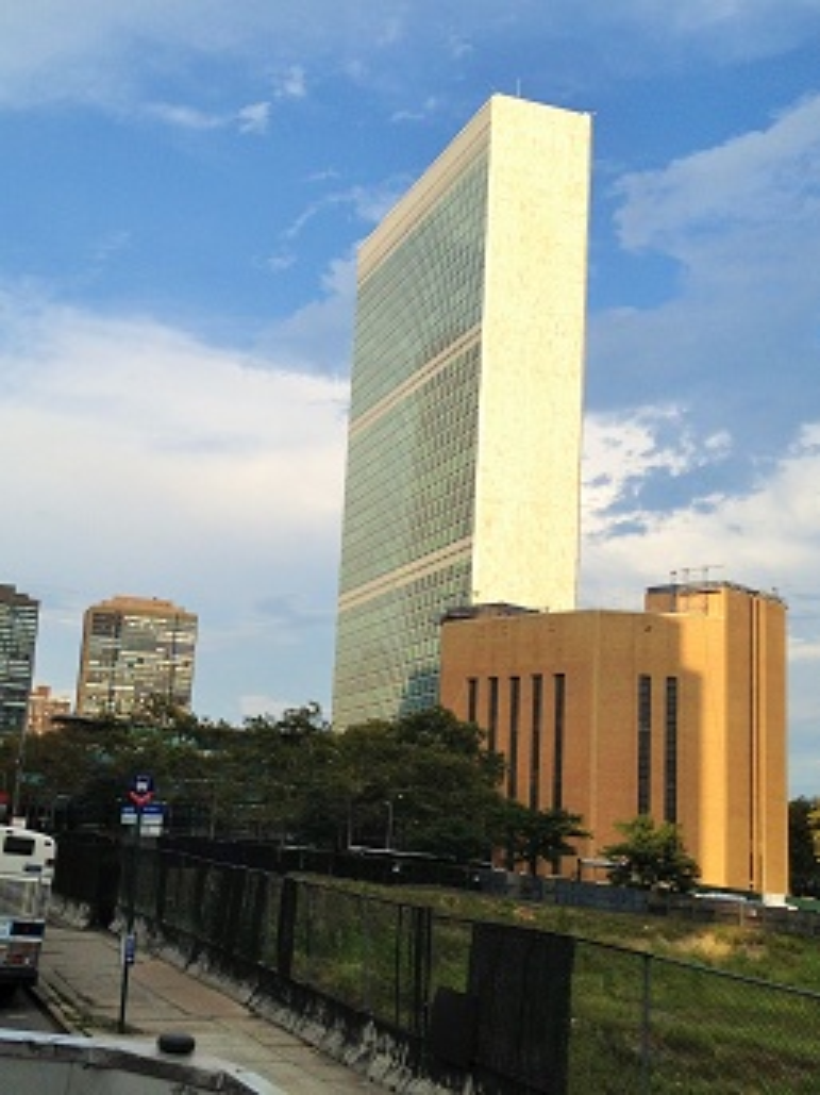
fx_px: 1106
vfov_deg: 52.6
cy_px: 548
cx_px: 410
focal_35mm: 35
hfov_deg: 40.7
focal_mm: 4.28
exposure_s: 1/1151
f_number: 2.4
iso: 50
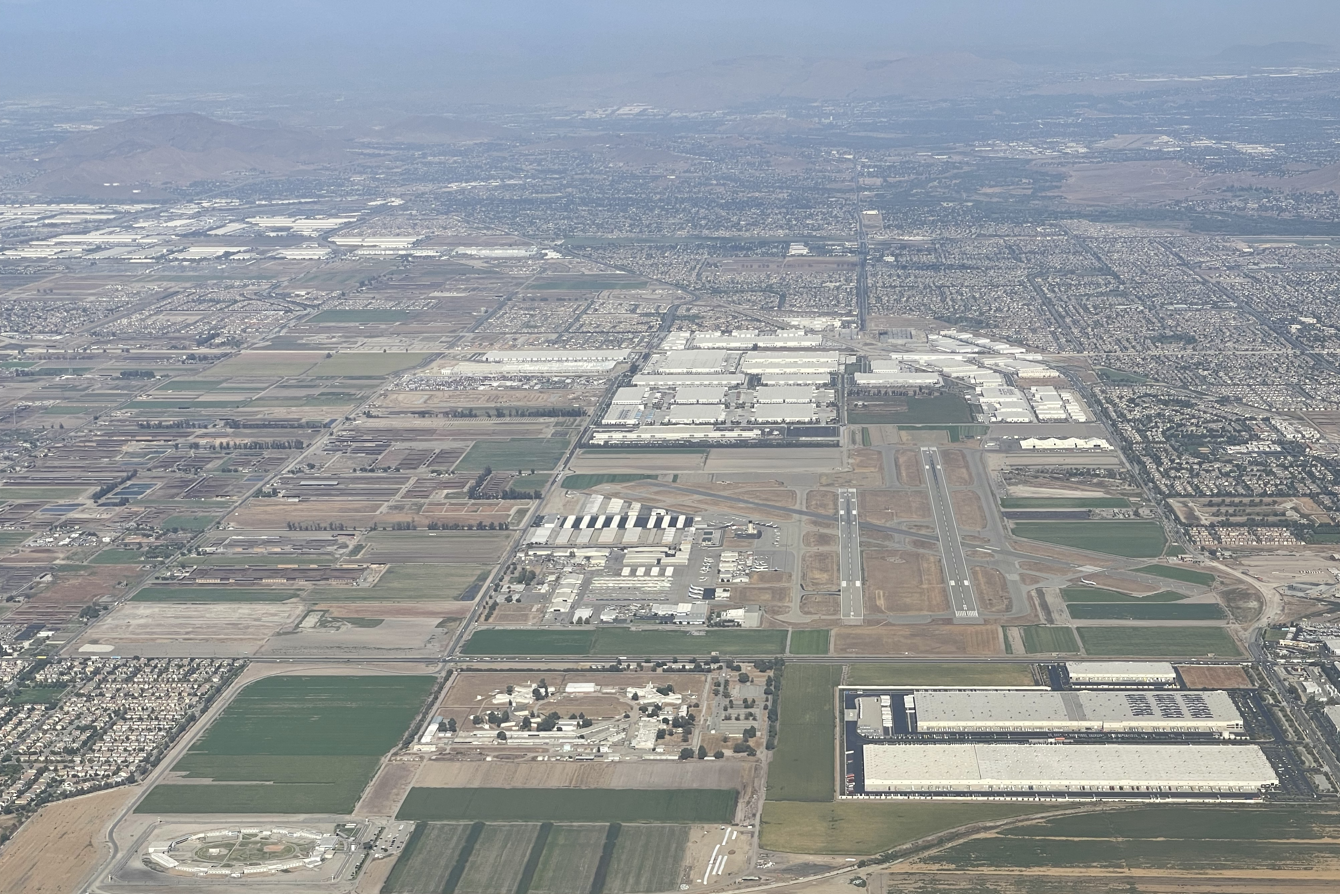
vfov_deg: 20.3
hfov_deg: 30.1
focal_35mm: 67
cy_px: 503
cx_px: 674
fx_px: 2494
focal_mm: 7.5
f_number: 2.2
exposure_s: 1/1277
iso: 20
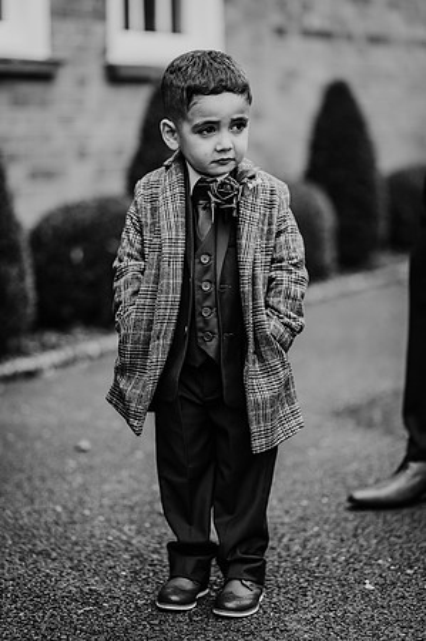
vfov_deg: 23.9
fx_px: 1512
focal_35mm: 85
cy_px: 320
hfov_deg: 16.0
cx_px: 213
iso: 100
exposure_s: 1/320
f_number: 1.8
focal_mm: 85
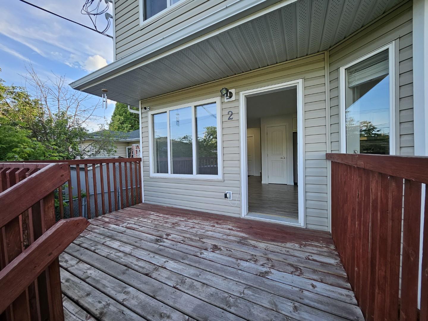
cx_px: 214
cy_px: 160
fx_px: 161
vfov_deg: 89.9
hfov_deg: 106.2
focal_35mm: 13
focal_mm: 1.74
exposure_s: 1/123
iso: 32
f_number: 2.2
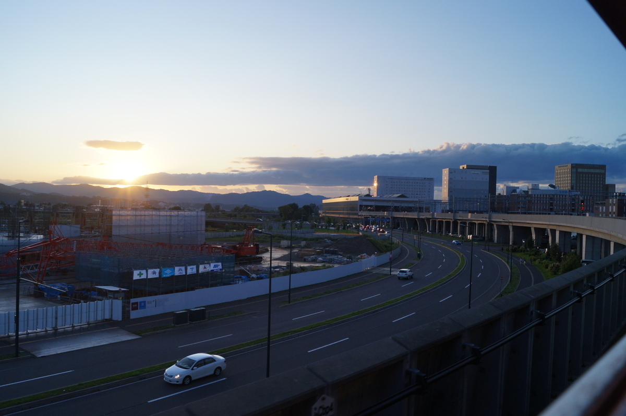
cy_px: 208
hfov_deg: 62.0
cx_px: 313
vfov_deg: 43.5
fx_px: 521
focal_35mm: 30
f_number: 8
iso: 200
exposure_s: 1/400
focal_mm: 20
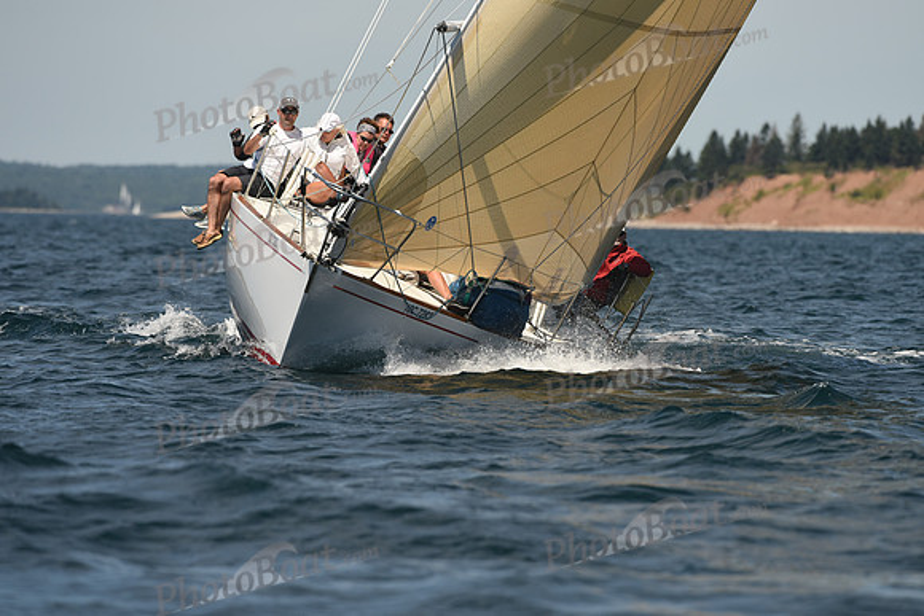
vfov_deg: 3.4
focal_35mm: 400
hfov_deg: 5.2
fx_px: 10269
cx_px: 462
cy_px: 308
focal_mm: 400
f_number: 6.3
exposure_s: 1/1000
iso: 250
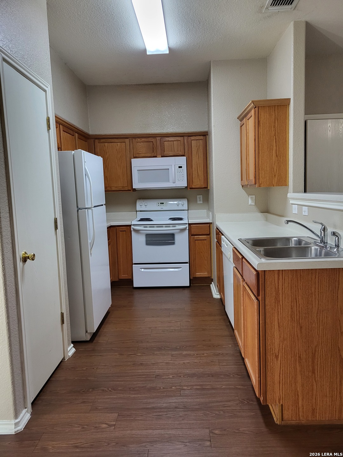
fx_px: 344
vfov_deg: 67.3
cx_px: 172
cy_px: 228
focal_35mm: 26
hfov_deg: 53.1
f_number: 1.8
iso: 320
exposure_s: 1/120
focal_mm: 5.4
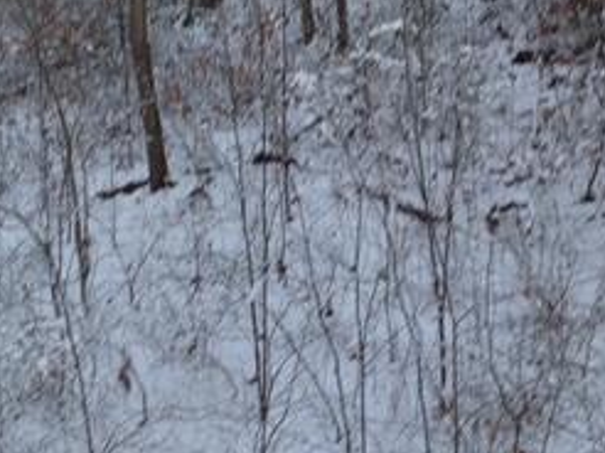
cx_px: 261
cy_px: 185
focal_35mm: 86
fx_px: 1502
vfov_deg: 17.1
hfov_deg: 22.8
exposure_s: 1/40
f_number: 2.4
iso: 64
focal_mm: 4.12
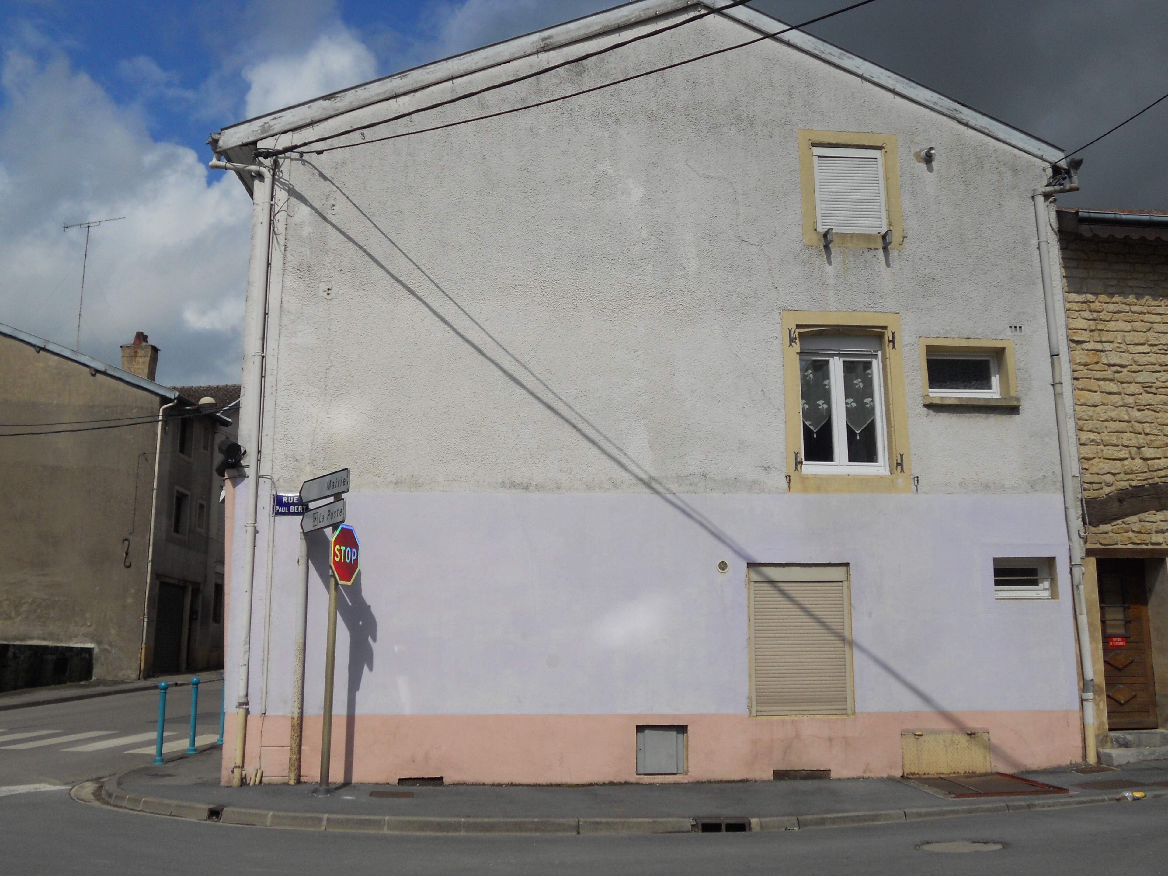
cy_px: 438
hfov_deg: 49.0
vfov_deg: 37.7
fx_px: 1282
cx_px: 584
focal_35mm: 38
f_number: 9.8
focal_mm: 6.9
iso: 80
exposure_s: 1/320
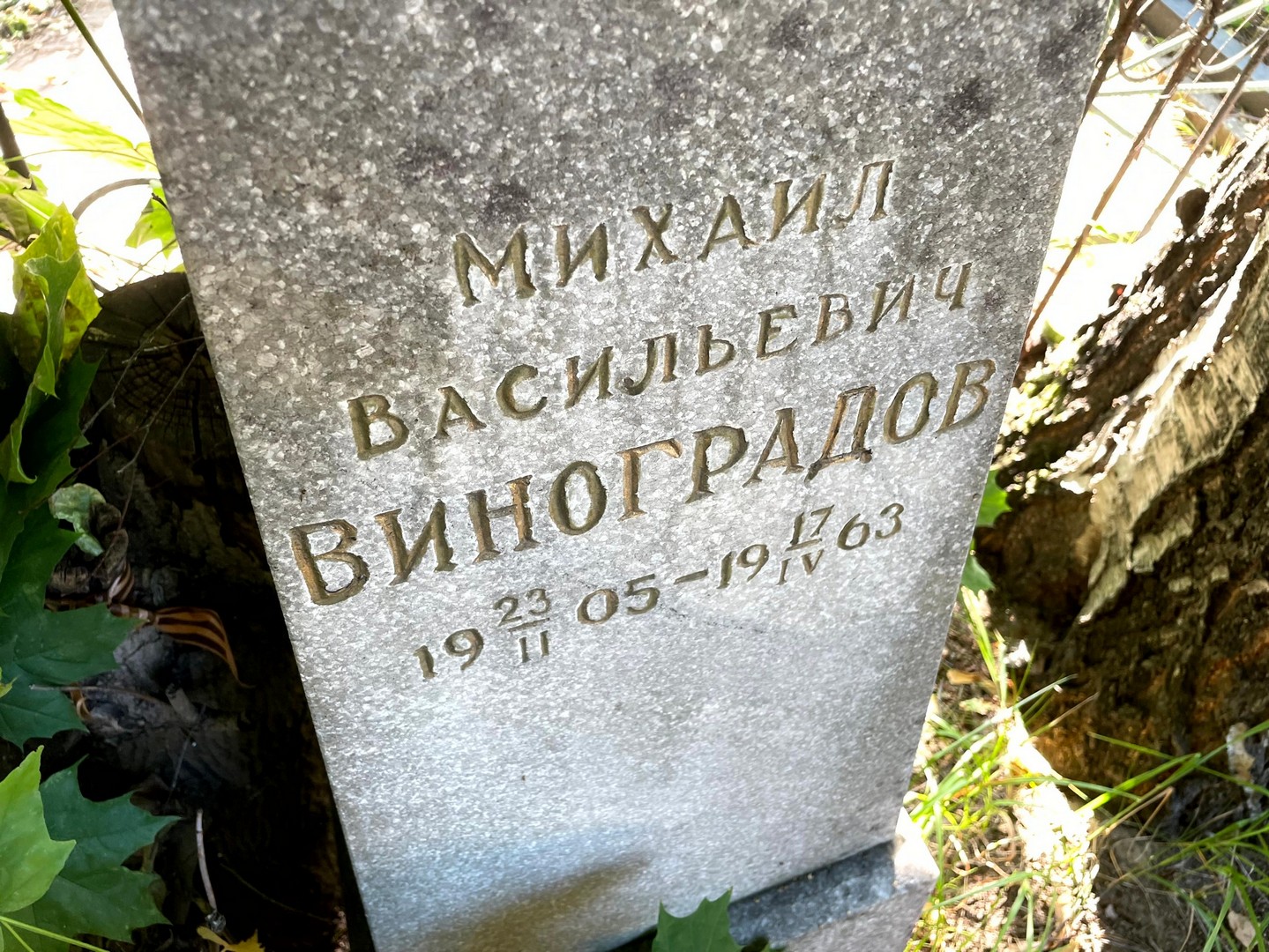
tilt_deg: -49.3
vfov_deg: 53.1
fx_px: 953
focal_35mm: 26
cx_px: 634
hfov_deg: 67.3
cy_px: 476
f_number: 1.6
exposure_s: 1/121
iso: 80
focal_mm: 4.2
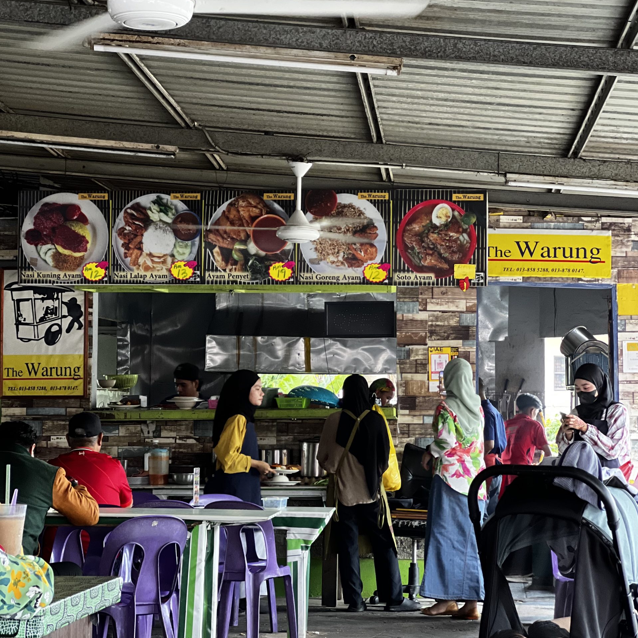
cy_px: 302
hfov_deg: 19.1
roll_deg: +0.9
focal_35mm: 91
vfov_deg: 19.1
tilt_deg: +4.8
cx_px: 319
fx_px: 1898
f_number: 2.8
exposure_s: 1/72
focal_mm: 9
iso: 250
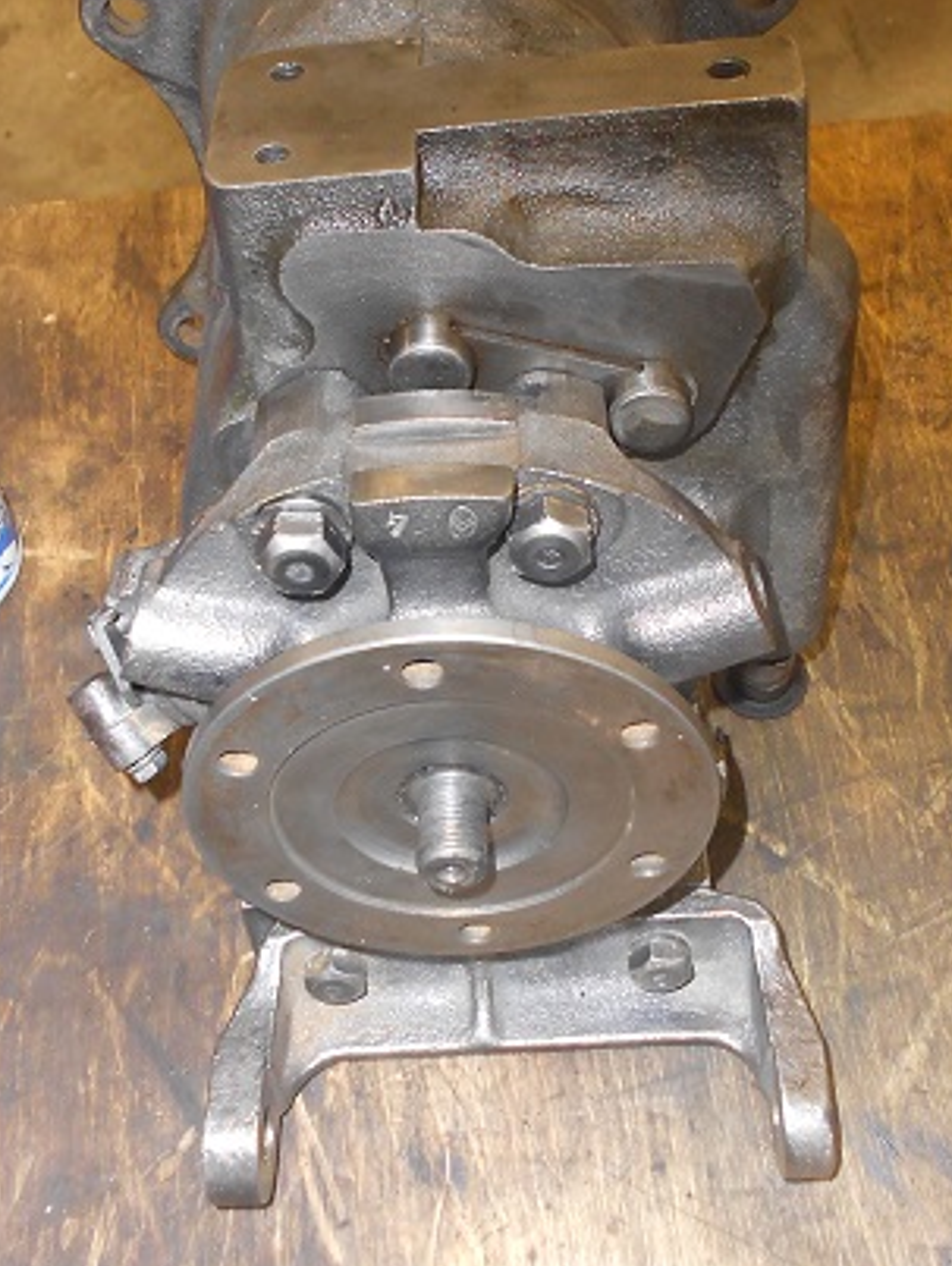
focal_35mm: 46
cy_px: 521
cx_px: 584
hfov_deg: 31.5
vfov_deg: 41.1
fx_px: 1684
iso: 200
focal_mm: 5.1
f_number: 3.4
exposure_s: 1/25
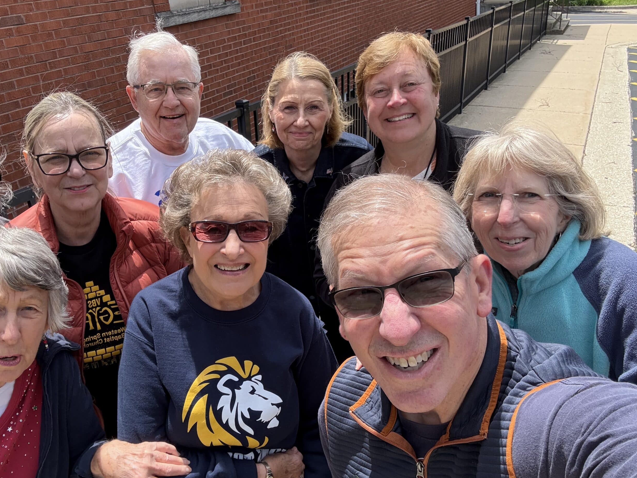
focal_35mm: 27
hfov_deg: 65.0
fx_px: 497
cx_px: 273
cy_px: 211
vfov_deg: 51.2
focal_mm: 2.69
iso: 32
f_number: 1.9
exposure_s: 1/600
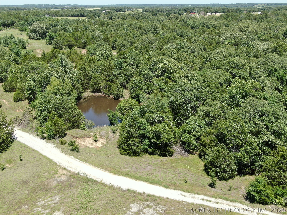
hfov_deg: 51.4
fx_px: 298
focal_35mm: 36
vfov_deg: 39.7
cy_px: 108
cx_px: 144
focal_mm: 6.21
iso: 100
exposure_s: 1/500
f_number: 3.3
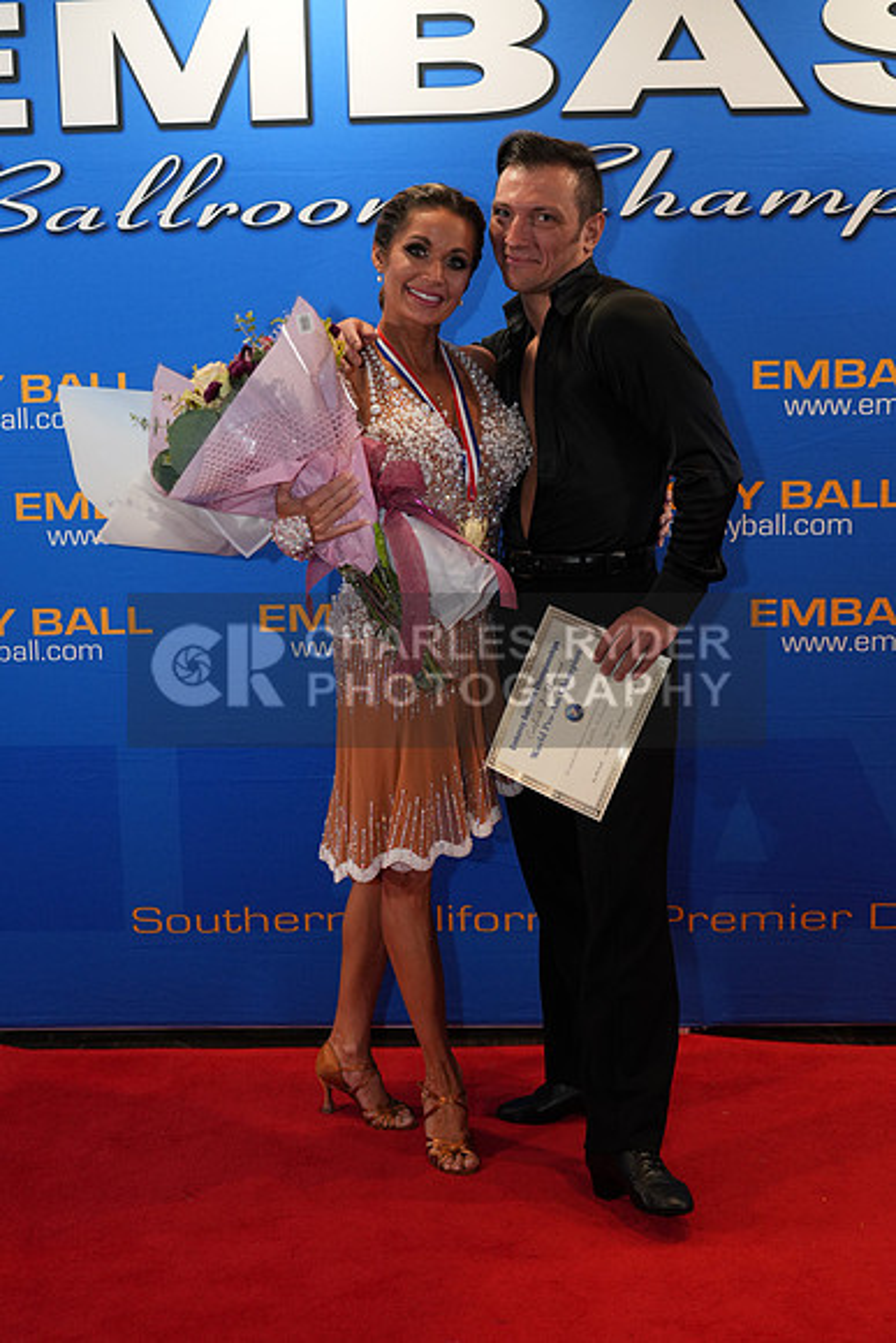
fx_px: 1642
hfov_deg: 30.5
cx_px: 448
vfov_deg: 44.5
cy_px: 672
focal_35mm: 44
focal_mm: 44
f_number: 4
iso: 1600
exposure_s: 1/200
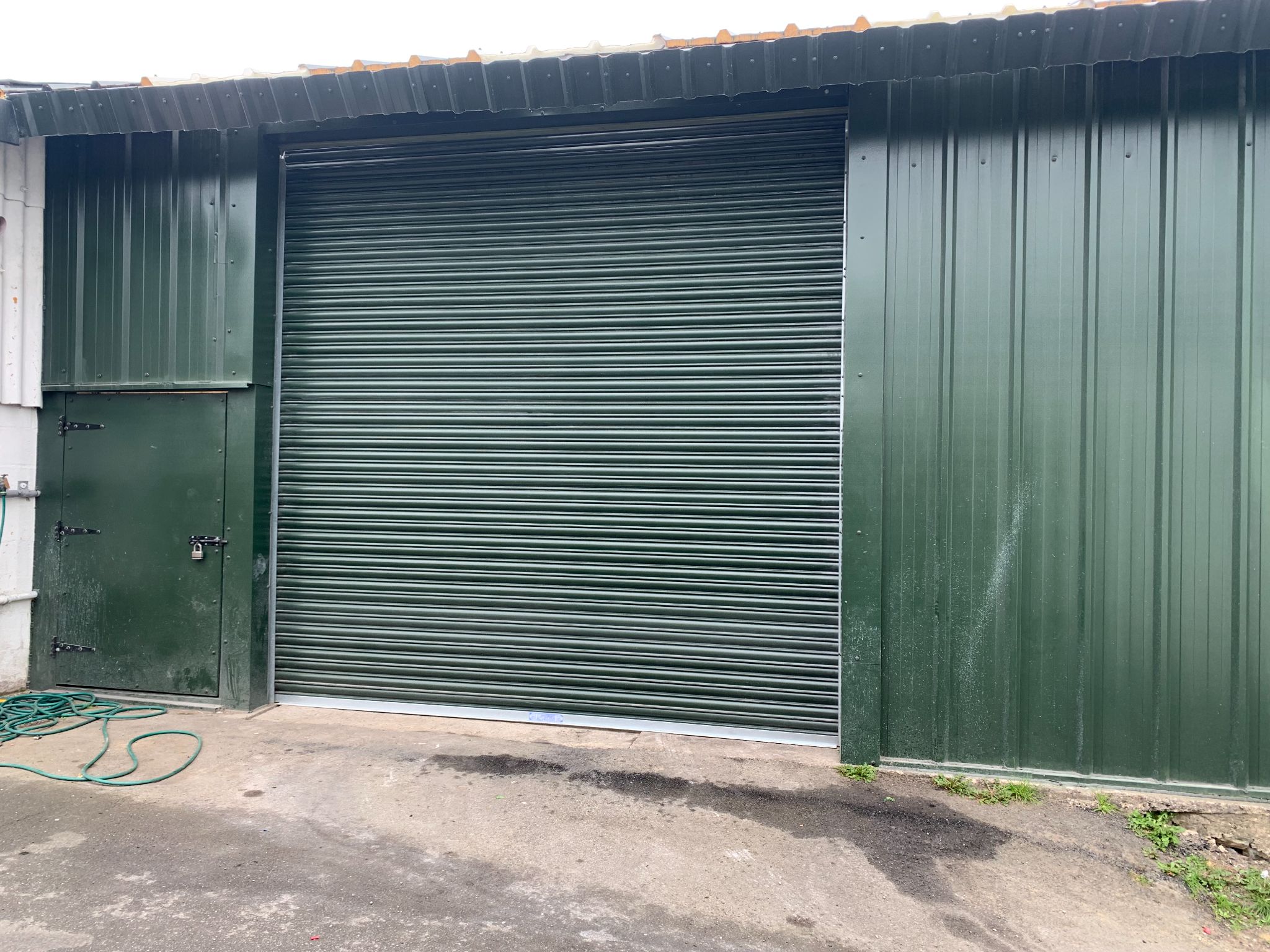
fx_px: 954
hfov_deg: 67.3
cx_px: 635
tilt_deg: -0.3
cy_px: 476
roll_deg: -0.3
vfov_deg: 53.1
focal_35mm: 26
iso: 25
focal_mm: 4.25
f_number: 1.8
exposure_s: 1/208
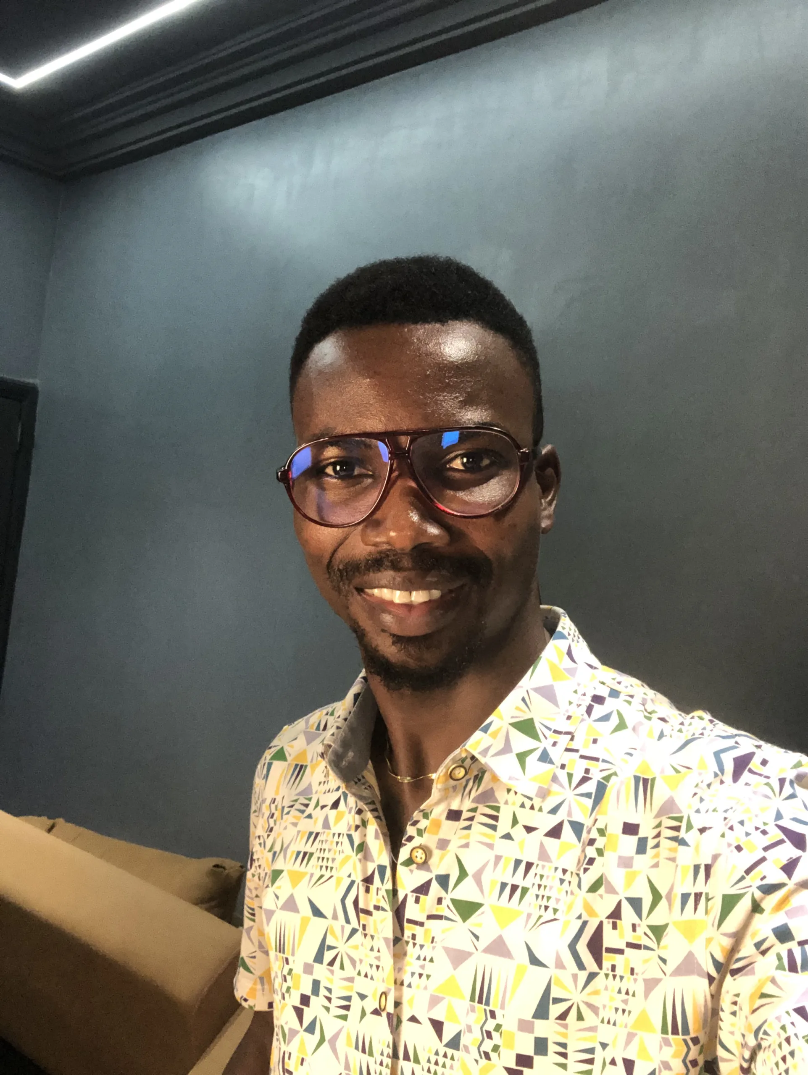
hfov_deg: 44.2
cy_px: 538
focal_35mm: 32
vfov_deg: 56.8
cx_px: 404
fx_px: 995
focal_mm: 2.87
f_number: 2.2
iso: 320
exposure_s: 1/60
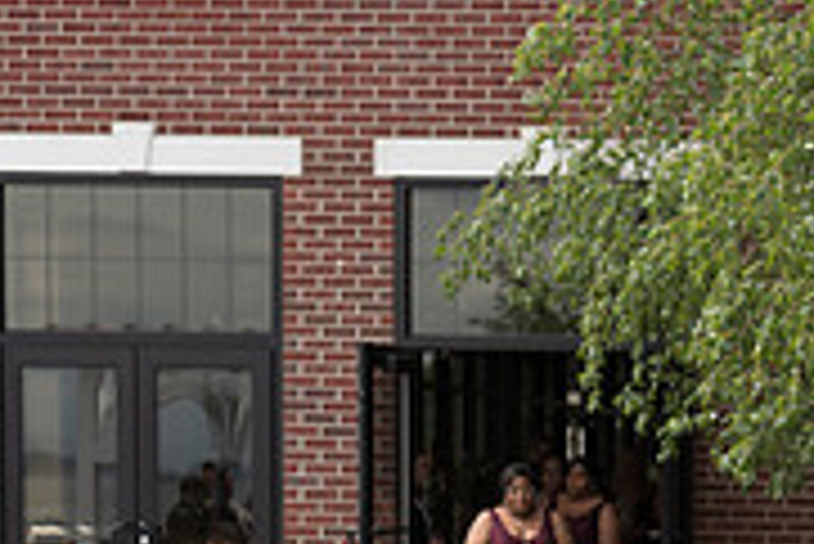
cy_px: 726
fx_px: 2896
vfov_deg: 10.5
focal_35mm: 128
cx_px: 1003
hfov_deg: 15.4
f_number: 2.8
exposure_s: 1/640
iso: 64
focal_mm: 40
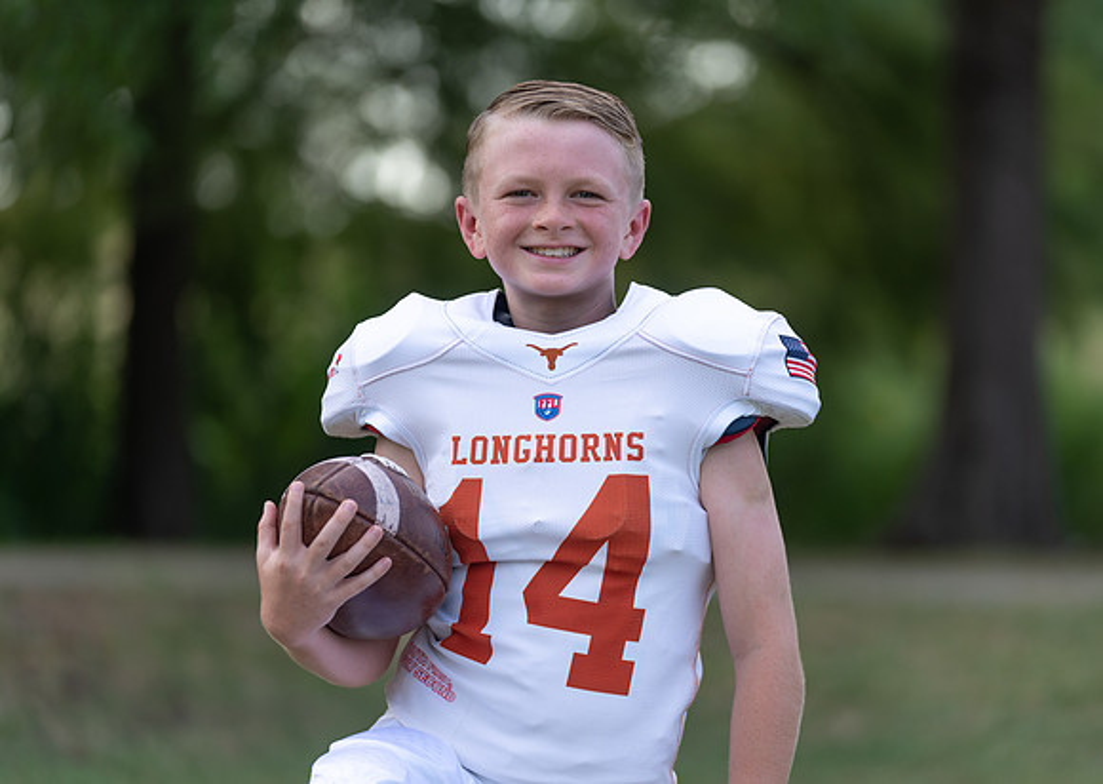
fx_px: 5225
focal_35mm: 167
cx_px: 604
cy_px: 427
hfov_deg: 12.0
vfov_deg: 8.6
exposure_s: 1/400
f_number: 2.8
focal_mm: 147
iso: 100
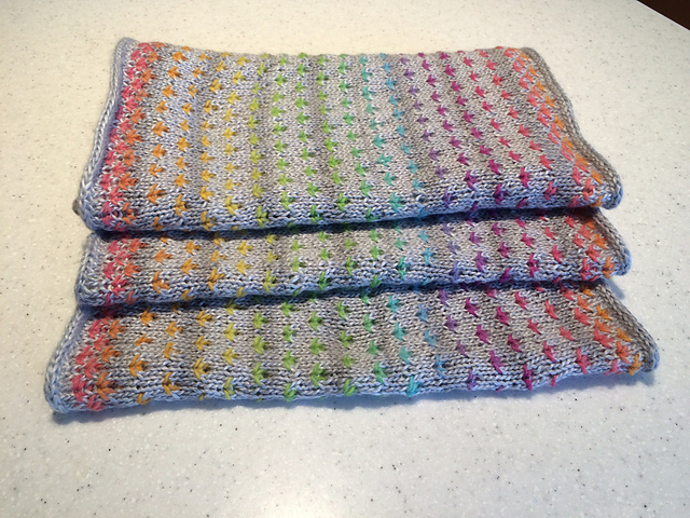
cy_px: 259
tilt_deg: -50.5
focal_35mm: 29
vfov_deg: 48.2
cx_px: 345
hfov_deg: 61.7
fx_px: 578
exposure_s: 1/60
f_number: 2.2
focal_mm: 4.15
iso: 50
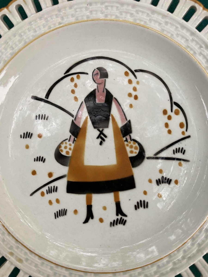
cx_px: 104
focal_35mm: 28
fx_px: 224
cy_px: 138
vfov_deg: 63.4
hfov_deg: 49.7
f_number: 1.8
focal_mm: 3.99
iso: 80
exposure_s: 1/97
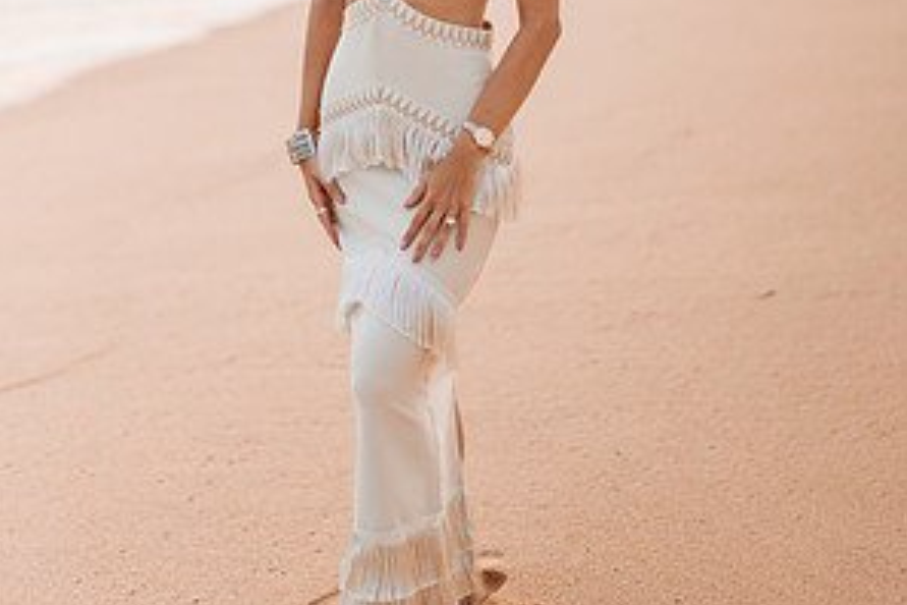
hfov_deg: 23.1
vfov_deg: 15.3
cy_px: 3
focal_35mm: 88
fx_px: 2217
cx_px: 455
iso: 250
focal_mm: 58
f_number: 1.4
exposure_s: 1/6400
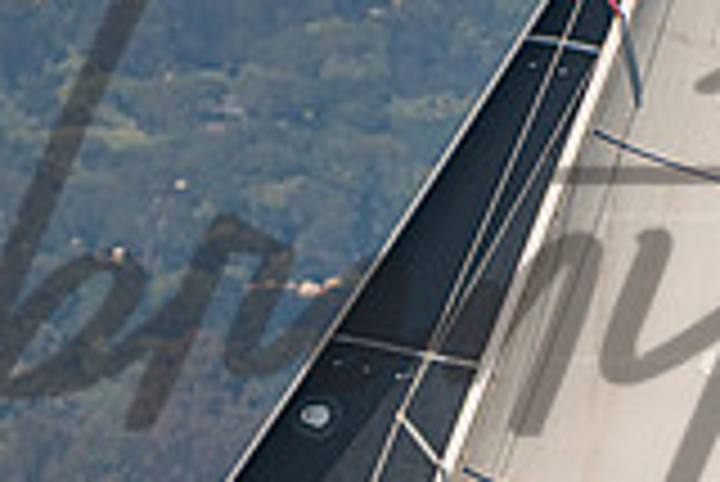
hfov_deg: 1.2
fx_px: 34510
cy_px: 409
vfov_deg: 0.8
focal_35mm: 1724
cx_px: 293
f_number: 8
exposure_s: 1/2000
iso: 400
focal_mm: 400
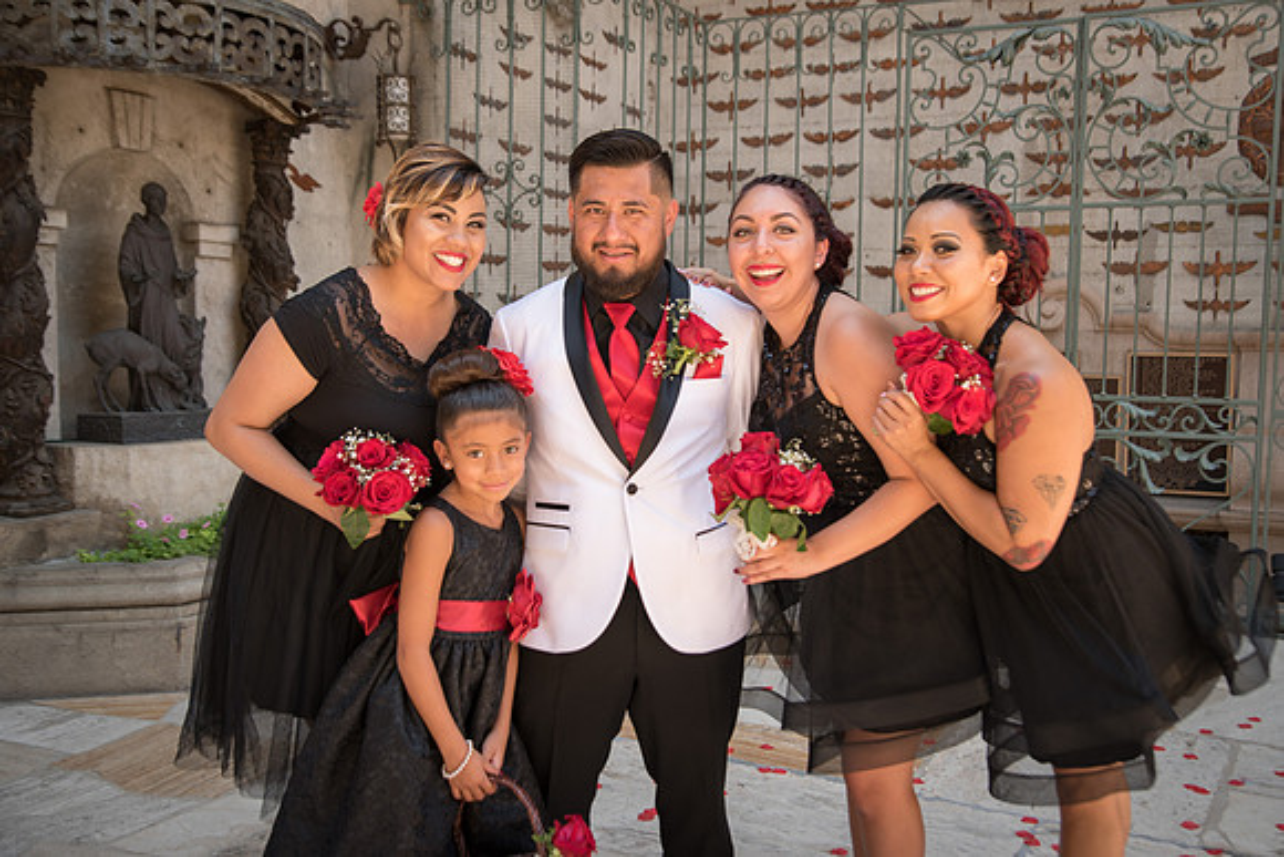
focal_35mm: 36
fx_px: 1284
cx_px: 642
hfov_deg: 53.1
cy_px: 428
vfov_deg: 36.9
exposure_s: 1/100
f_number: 4.5
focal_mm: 36
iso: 100
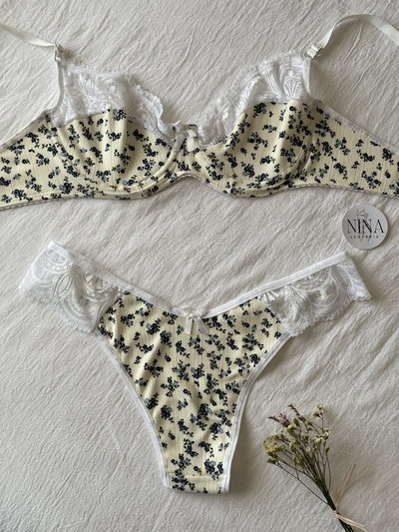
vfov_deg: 39.6
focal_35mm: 48
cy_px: 266
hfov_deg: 30.3
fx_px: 737
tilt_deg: -83.1
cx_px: 200
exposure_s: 1/79
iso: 100
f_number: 1.78
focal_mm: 6.76
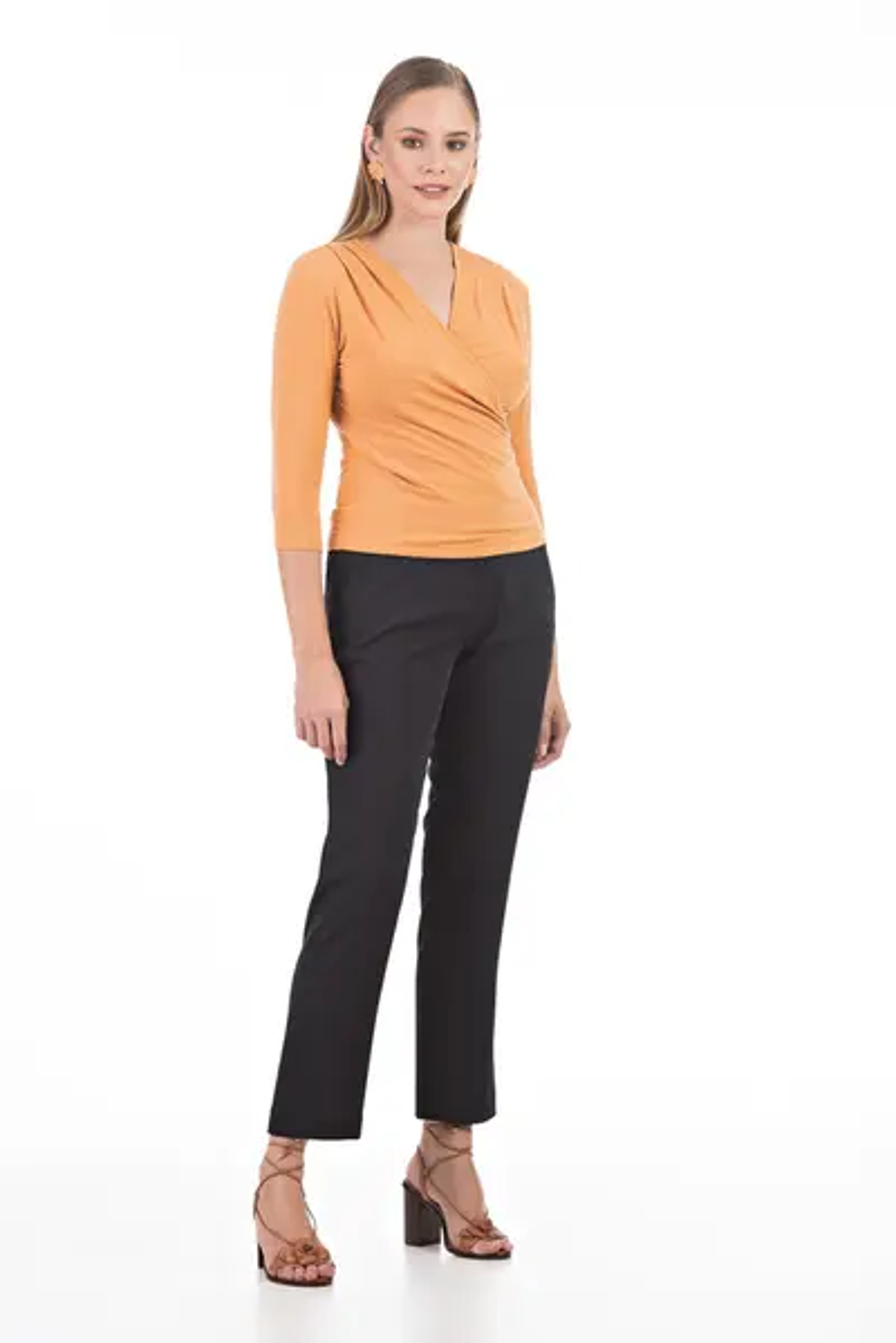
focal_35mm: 120
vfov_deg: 17.1
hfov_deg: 11.4
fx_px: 4474
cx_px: 448
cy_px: 672
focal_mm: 120
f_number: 7.1
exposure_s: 1/160
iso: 100
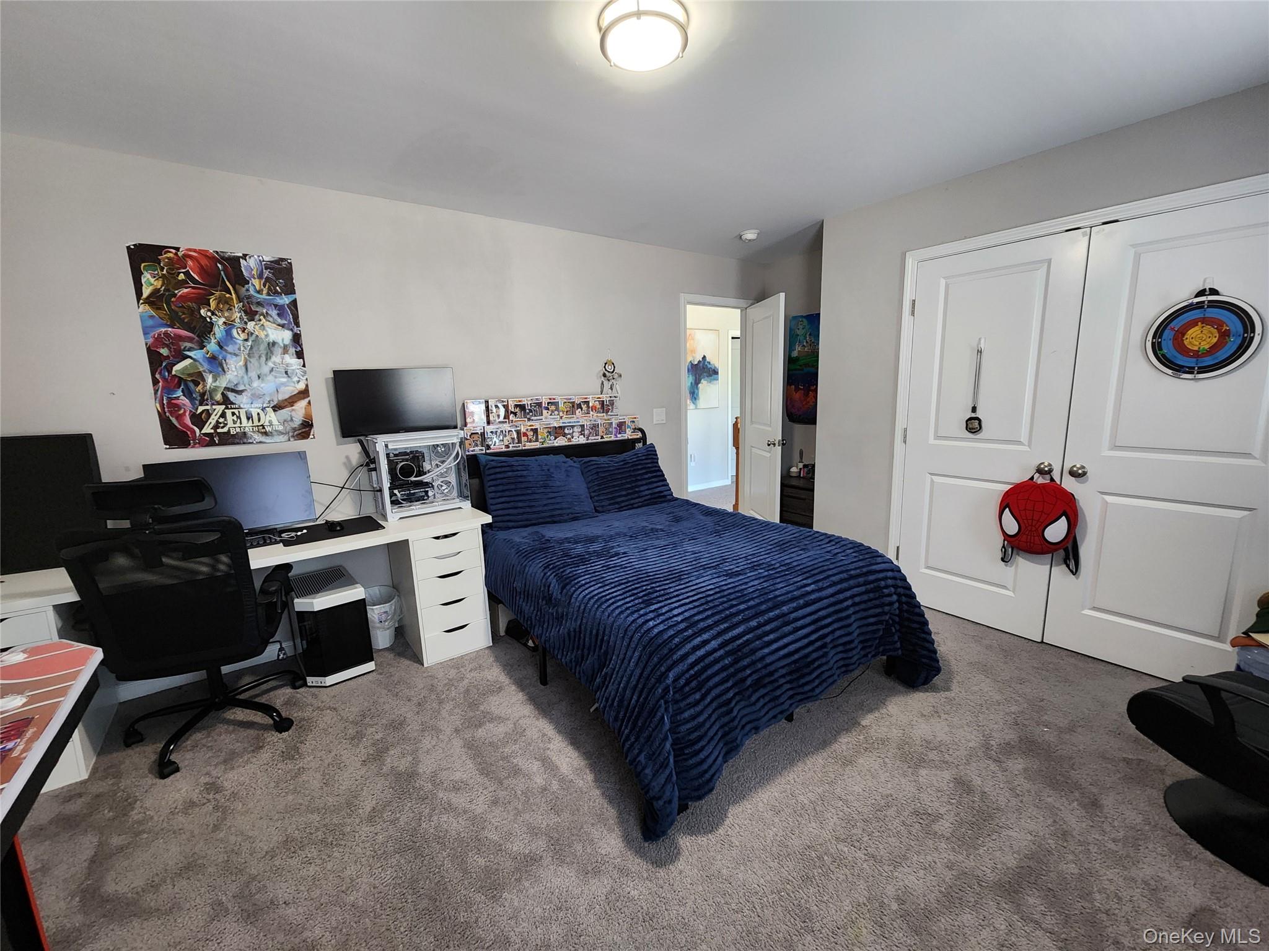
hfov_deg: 106.2
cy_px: 476
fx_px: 477
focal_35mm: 13
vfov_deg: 89.9
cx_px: 634
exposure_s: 1/30
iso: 320
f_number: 2.2
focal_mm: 2.2
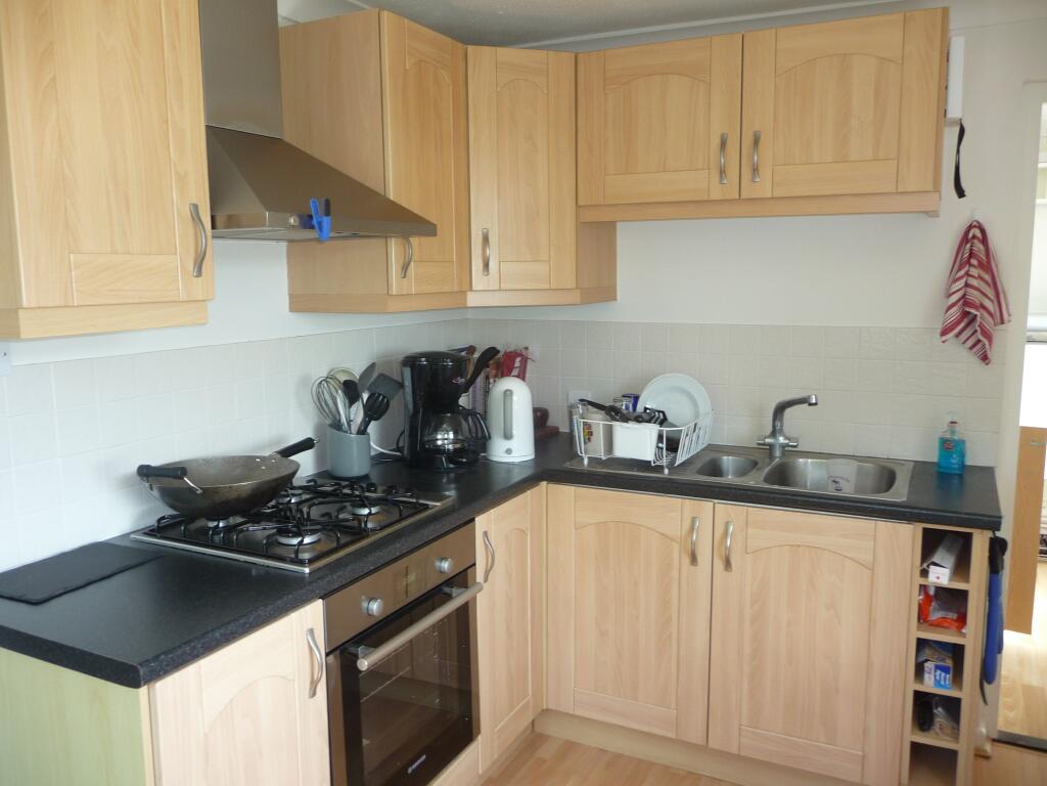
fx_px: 847
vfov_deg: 49.7
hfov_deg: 63.4
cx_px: 524
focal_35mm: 28
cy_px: 393
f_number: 3.3
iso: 100
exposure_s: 1/30
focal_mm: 4.7
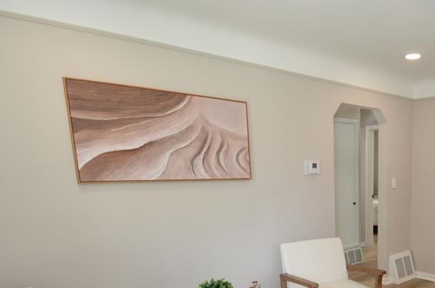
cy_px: 250
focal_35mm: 31
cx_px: 355
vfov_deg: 39.6
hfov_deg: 55.7
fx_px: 373
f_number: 5
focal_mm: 11
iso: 400
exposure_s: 1/100
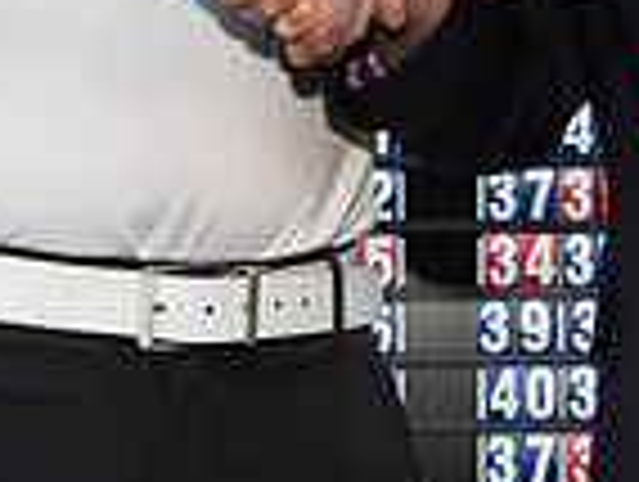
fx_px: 3495
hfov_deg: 10.4
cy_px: -482
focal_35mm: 189
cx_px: 511
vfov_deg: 7.6
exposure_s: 1/200
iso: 800
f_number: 7.1
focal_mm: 40
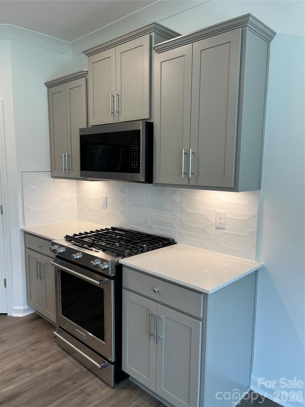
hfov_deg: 53.1
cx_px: 152
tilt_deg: -7.7
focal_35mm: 26
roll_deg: -0.1
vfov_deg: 67.3
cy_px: 204
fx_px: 305
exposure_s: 1/120
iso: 64
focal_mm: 5.1
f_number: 1.6
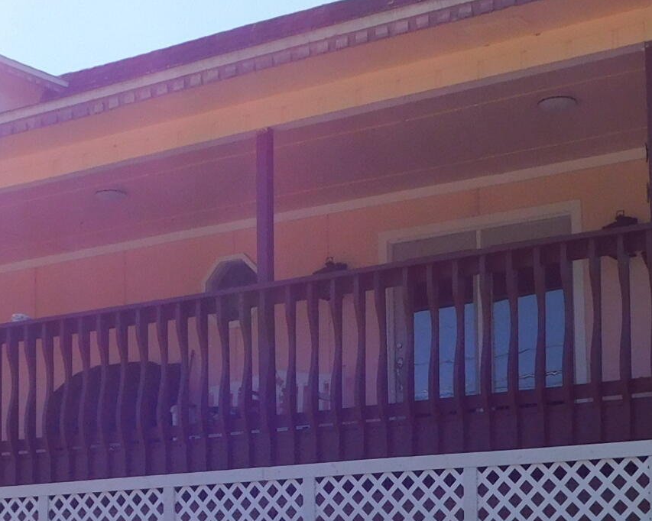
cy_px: 492
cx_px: 290
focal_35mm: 79
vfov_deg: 19.0
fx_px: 1524
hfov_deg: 24.1
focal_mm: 4
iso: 125
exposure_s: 1/1250
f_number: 3
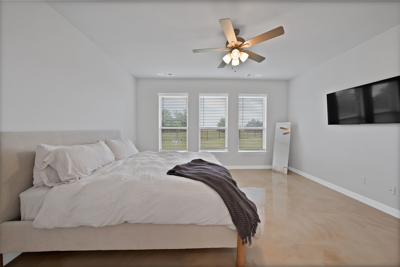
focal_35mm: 12
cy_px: 134
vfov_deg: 90.1
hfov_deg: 112.6
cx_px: 200
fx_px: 133
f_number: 9
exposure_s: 1/10
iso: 640
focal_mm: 12
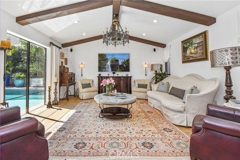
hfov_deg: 100.4
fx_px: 100
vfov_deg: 77.4
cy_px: 80
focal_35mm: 15
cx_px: 120
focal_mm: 10
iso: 1000
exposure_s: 1/250
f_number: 9
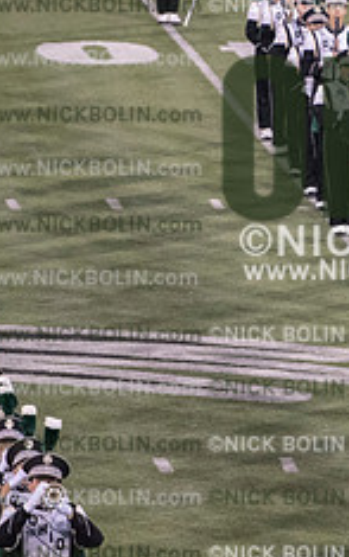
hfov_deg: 2.6
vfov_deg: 4.2
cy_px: 169
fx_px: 7650
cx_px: 389
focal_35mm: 503
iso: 5000
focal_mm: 200
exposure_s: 1/1250
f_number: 3.2
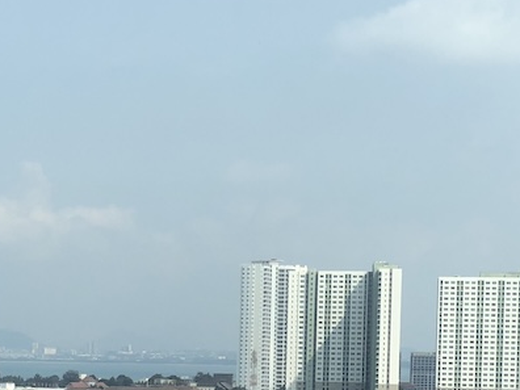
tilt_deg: -2.0
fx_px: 2388
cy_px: 430
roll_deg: +0.0
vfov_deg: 9.2
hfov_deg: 11.9
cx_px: -228
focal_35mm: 159
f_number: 2.4
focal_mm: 6
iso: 16
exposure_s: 1/800
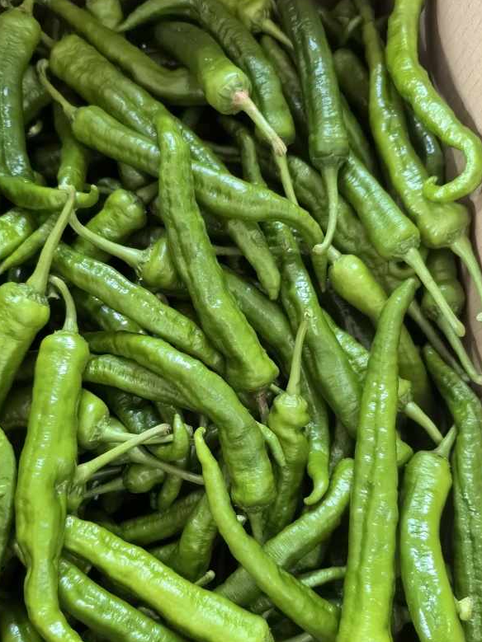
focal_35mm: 37
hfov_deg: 38.6
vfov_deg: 50.0
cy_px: 366
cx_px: 203
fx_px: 687
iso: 2000
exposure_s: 1/100
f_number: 1.4
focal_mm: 6.35
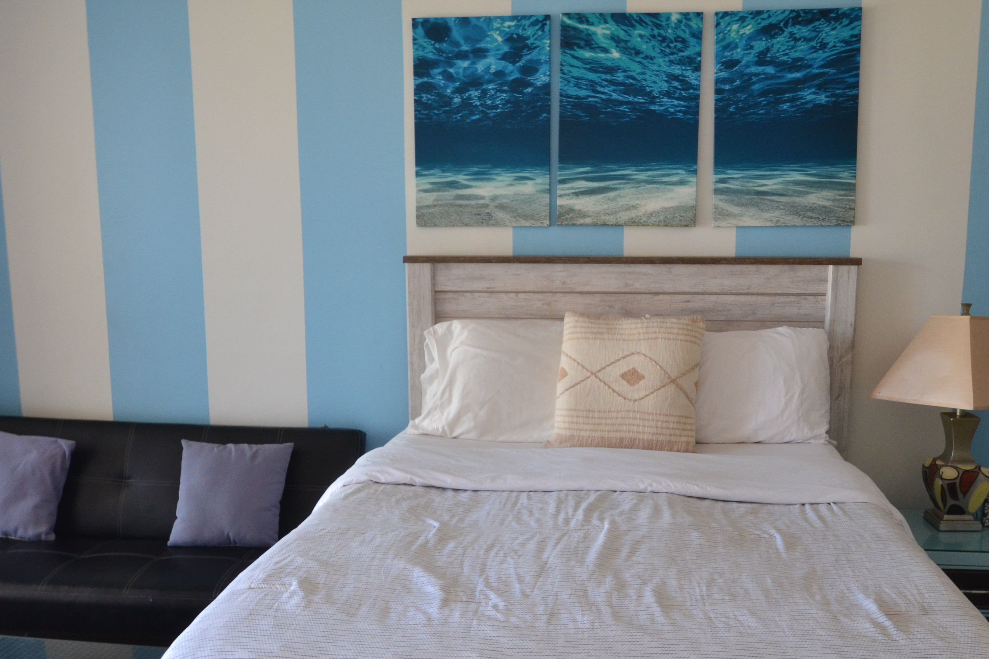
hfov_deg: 61.6
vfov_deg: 43.6
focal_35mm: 30
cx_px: 570
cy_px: 345
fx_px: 824
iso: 800
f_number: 6.3
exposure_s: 1/60
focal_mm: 14
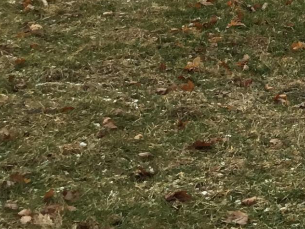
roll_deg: +0.3
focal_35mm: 147
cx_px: 555
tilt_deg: -10.9
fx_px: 1294
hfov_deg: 12.3
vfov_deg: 9.8
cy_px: -99
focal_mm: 3.3
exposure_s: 1/172
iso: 25
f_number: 2.4
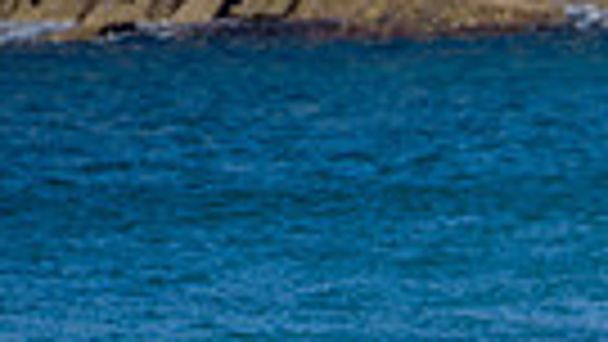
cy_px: 565
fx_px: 36281
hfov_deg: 1.0
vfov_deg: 0.5
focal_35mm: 2250
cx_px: 1049
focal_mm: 500
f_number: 5.6
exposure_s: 1/2000
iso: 125
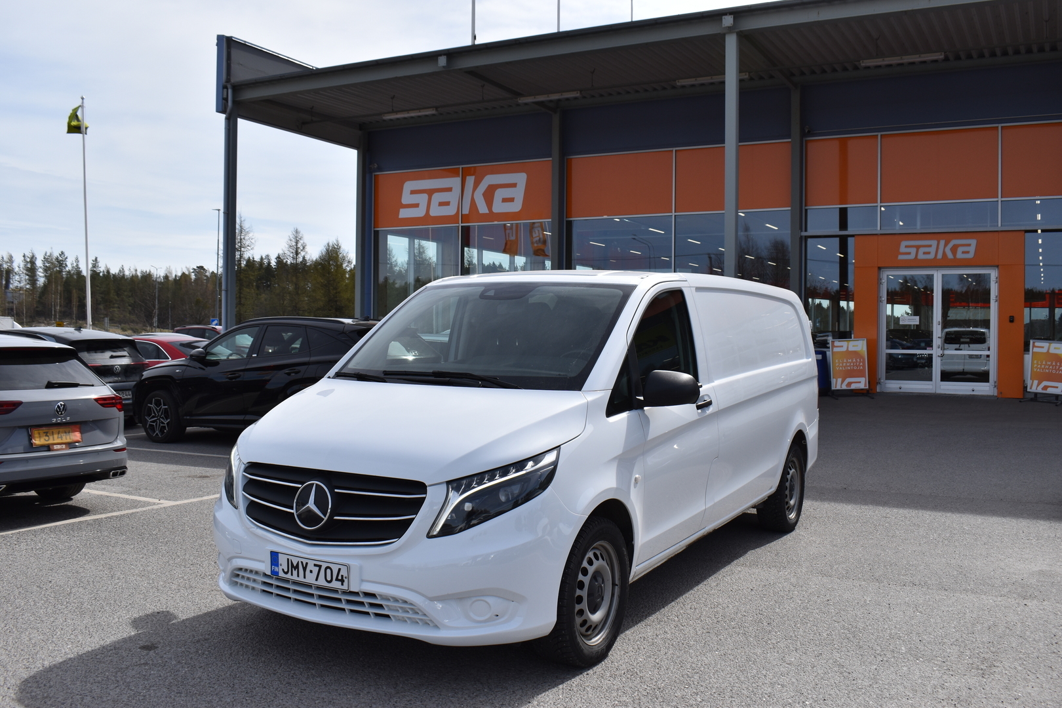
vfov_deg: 40.0
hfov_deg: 57.2
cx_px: 531
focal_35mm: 33
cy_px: 354
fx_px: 973
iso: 200
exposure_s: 1/750
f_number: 9.5
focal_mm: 22
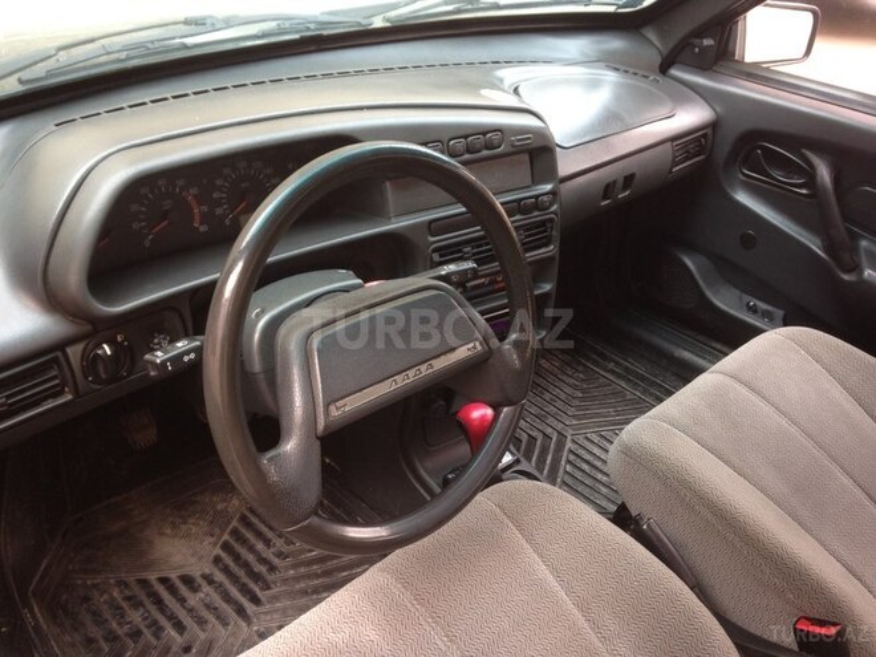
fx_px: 835
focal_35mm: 33
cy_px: 328
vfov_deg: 42.9
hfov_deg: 55.4
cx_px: 438
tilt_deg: -31.8
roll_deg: -3.5
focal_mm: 4.12
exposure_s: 1/24
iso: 50
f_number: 2.4
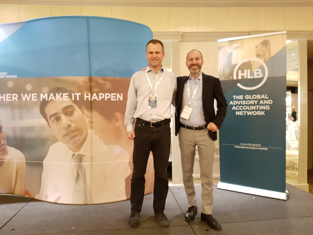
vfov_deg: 53.1
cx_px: 156
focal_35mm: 26
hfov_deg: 67.3
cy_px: 118
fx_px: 235
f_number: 1.7
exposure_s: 1/33
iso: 800
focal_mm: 4.2
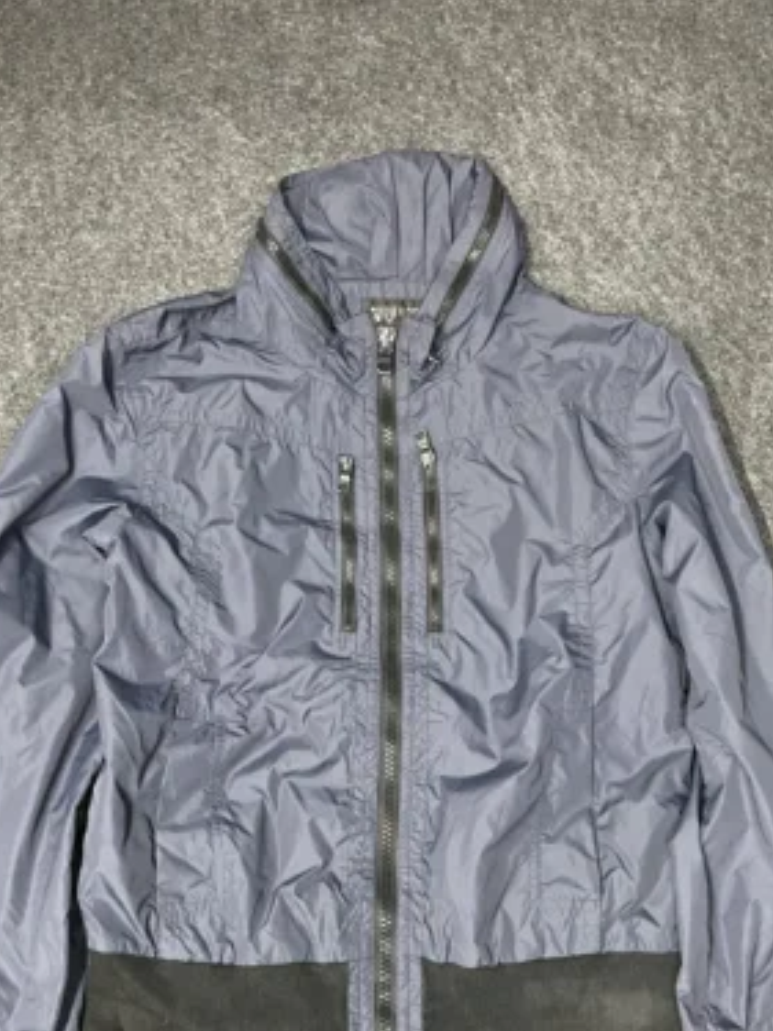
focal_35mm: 37
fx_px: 1102
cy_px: 686
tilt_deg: -54.8
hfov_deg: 38.6
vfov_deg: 49.3
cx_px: 377
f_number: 1.6
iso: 500
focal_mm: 4.2
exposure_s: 1/33
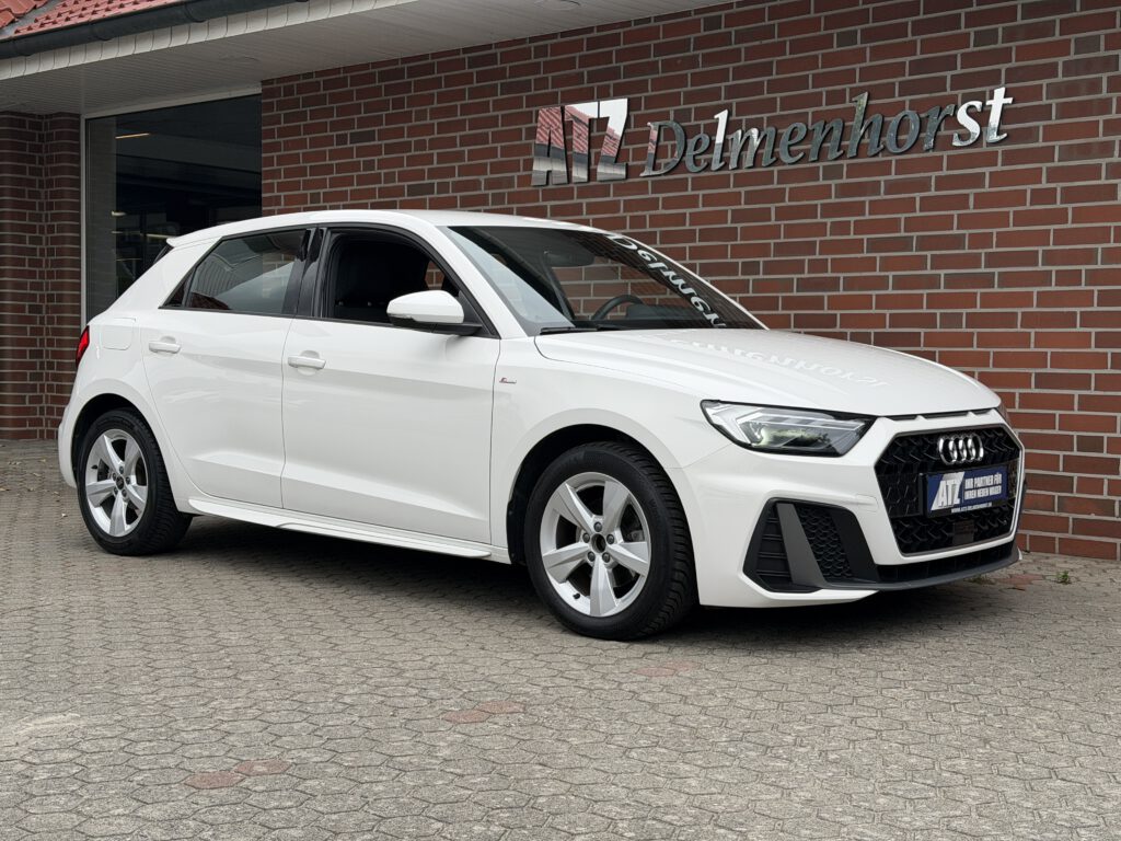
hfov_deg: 39.7
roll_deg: -0.7
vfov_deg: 30.3
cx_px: 560
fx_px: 1554
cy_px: 420
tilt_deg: -2.7
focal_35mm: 48
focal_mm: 6.76
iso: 64
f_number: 1.78
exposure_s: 1/2577
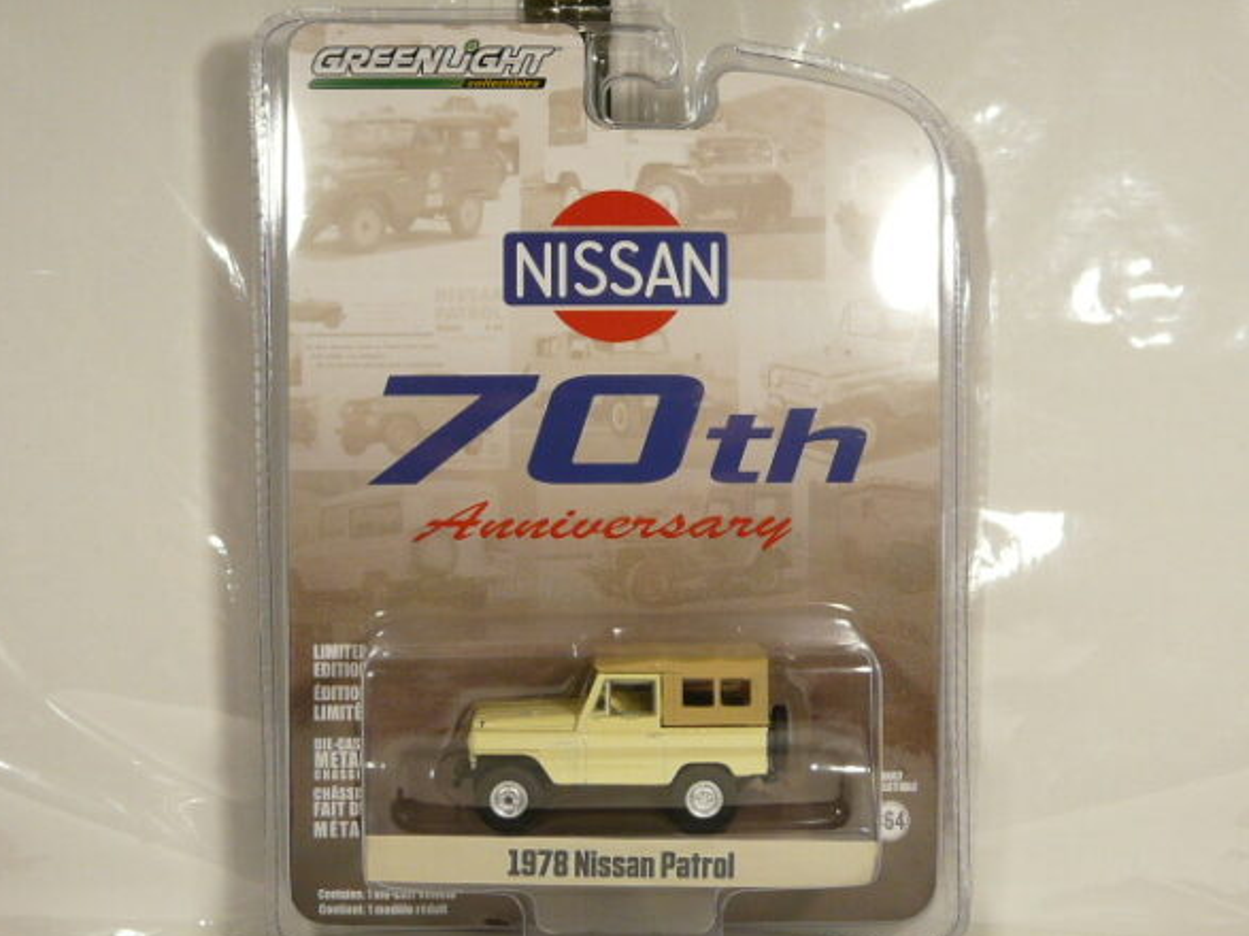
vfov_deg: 31.5
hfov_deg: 41.2
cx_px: 613
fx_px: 1659
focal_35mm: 46
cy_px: 474
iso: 100
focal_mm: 4.6
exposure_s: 1/80
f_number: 2.8
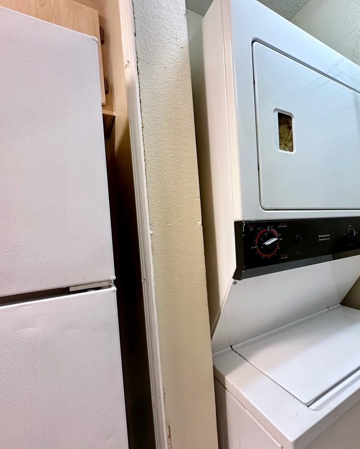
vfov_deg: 83.3
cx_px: 292
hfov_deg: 64.1
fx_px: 253
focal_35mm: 19
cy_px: 231
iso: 320
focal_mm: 2.22
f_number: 2.2
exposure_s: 1/60
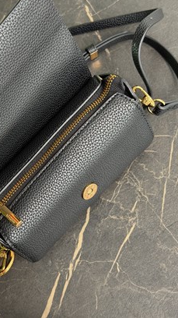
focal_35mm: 53
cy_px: 159
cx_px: 62
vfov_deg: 39.2
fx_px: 445
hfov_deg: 22.5
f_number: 1.78
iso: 160
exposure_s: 1/49
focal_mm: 6.76
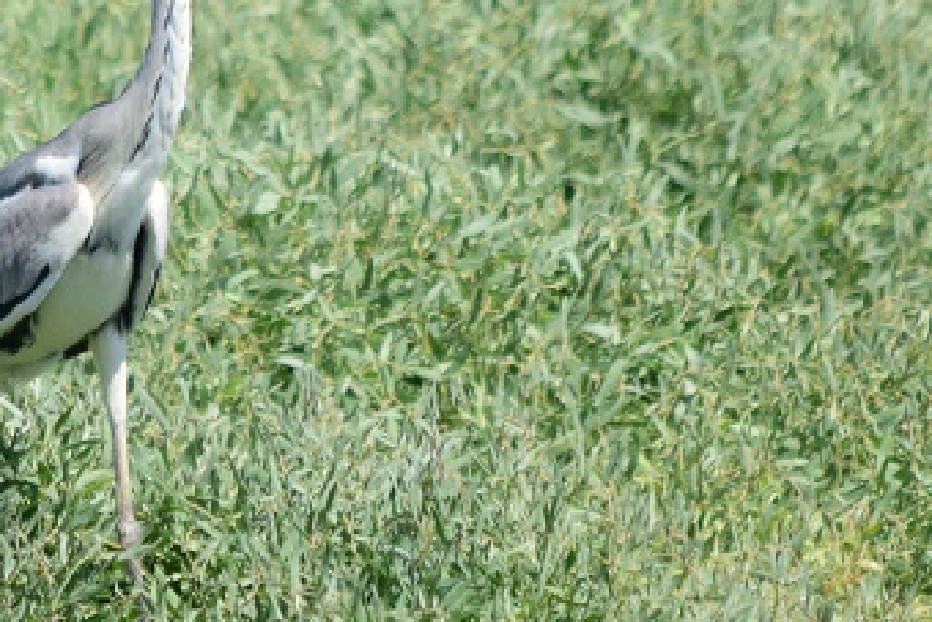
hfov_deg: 0.9
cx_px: 41
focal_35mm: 2383
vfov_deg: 0.6
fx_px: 61716
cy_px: 101
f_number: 7.1
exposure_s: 1/4000
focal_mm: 500
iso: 1250
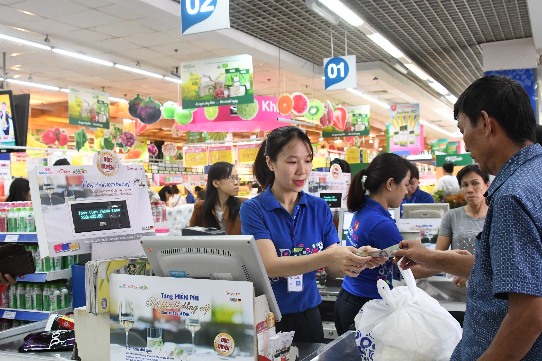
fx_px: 632
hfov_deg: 46.4
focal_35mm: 42
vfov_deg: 31.9
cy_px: 180
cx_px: 271
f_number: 5
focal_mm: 28
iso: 4000
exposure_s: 1/125
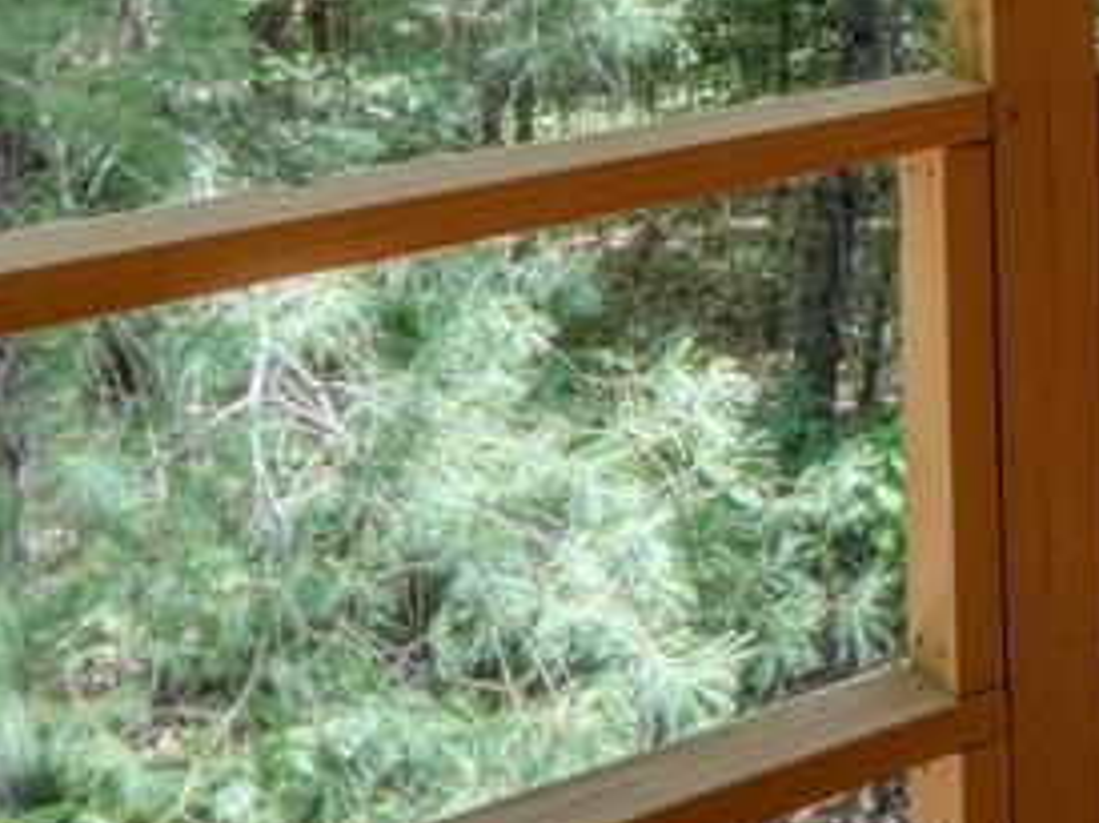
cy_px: -546
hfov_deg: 20.2
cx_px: 1781
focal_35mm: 79
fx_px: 2506
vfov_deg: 16.3
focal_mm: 10
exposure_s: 1/2.5
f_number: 10
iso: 125
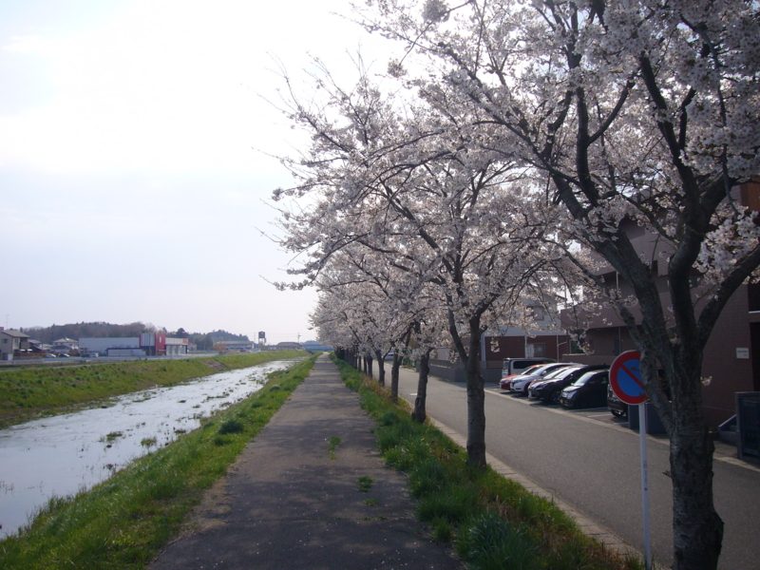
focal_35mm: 32
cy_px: 285
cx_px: 380
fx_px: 703
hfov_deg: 56.8
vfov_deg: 44.2
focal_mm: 5.2
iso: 80
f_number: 6.3
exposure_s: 1/320
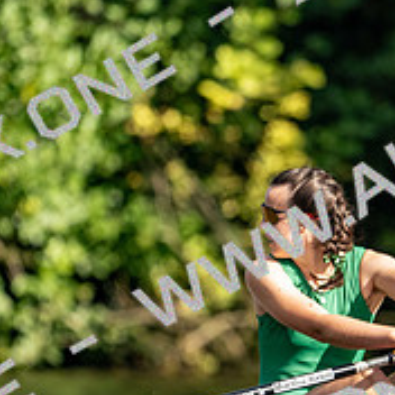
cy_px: 333
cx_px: 411
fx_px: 14459
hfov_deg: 1.6
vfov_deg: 1.6
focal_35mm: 1120
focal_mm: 400
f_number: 4.5
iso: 640
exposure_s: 1/3200
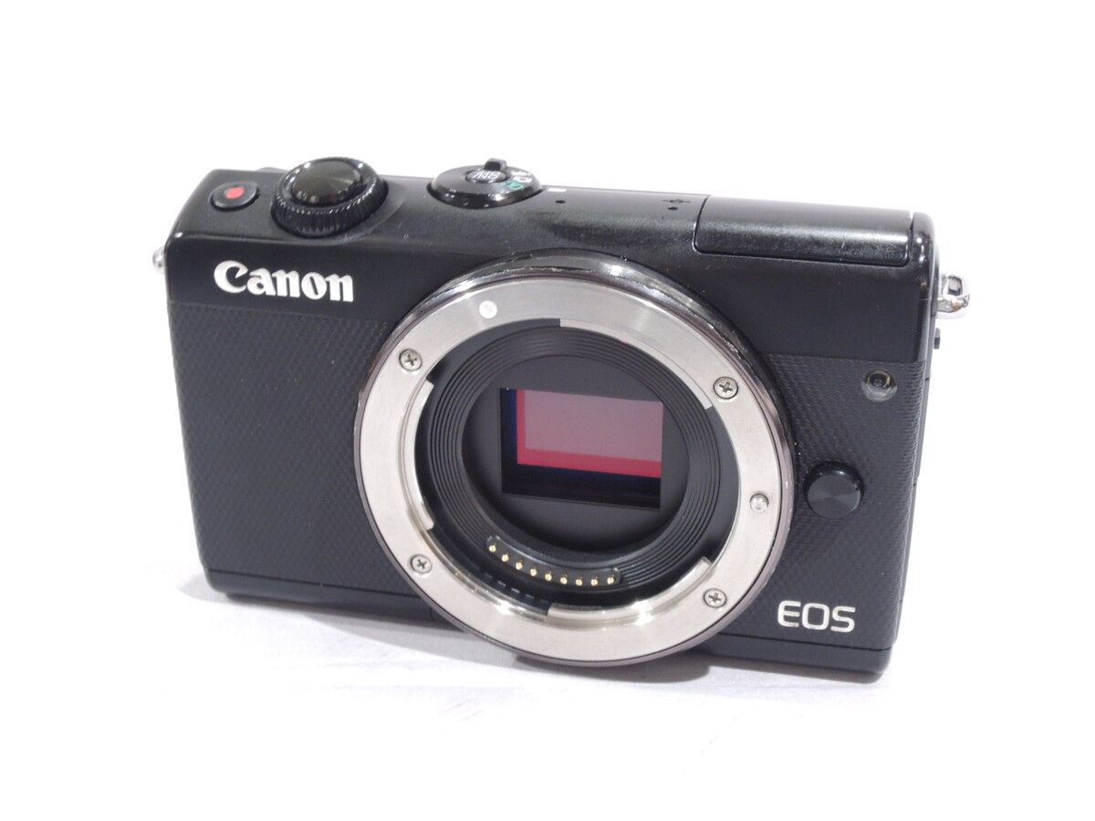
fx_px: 1582
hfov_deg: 38.2
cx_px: 548
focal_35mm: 50
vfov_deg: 29.1
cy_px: 410
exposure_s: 1/20
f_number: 5.2
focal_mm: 9
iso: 400
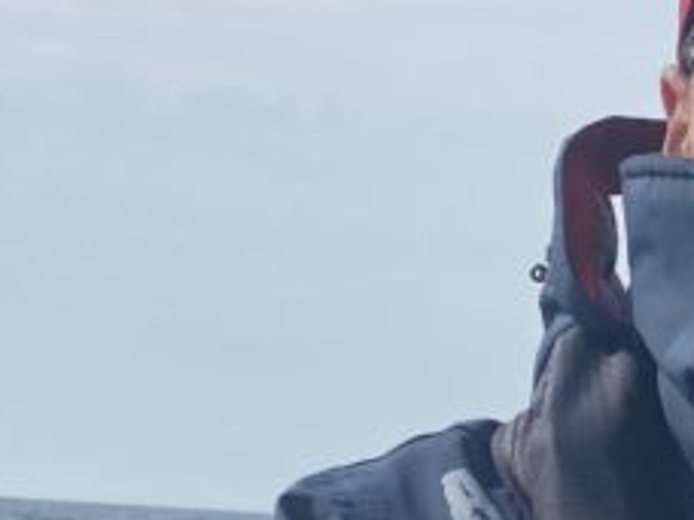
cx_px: 831
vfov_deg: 12.3
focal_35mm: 117
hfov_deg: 16.2
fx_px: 2346
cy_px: 693
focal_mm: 4.25
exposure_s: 1/3205
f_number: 1.8
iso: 32
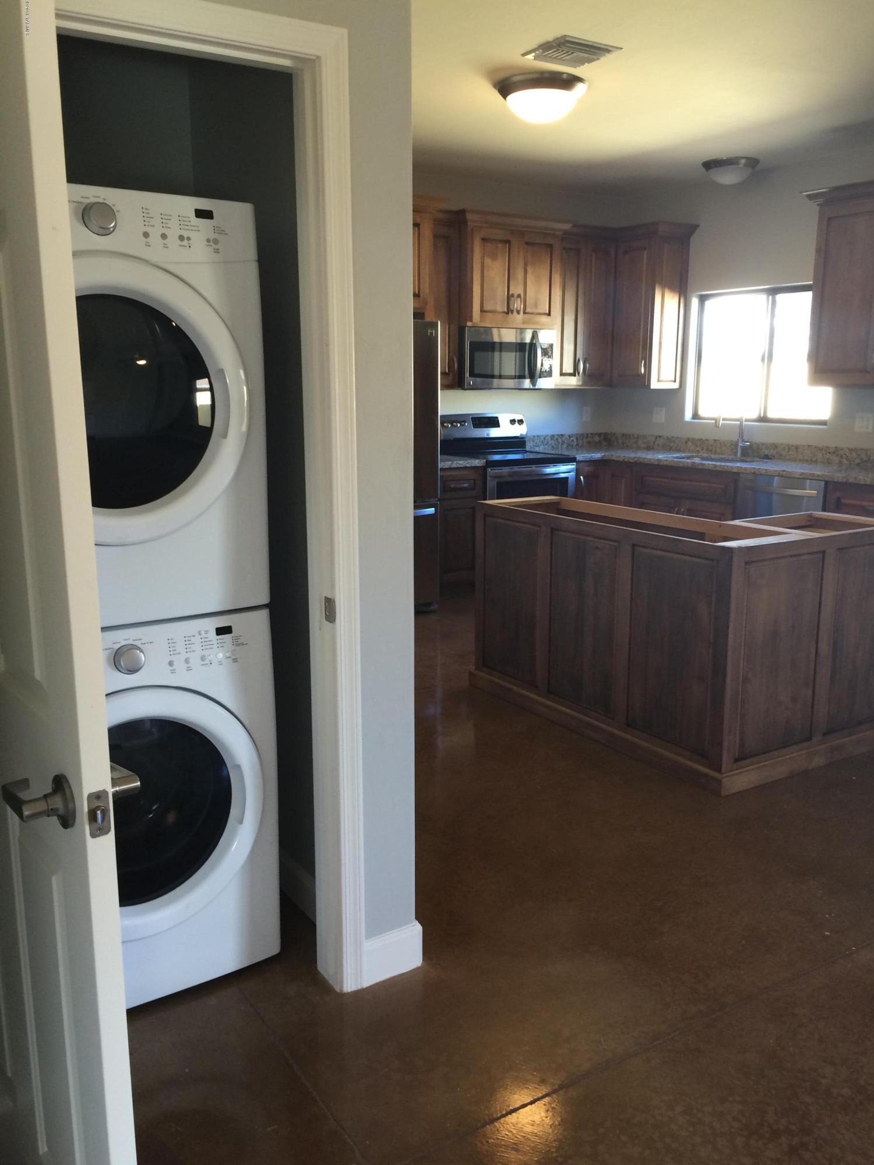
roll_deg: +1.7
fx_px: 976
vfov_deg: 61.7
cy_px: 582
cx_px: 437
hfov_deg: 48.2
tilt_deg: -11.3
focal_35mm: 29
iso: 100
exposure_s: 1/30
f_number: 2.2
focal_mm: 4.15
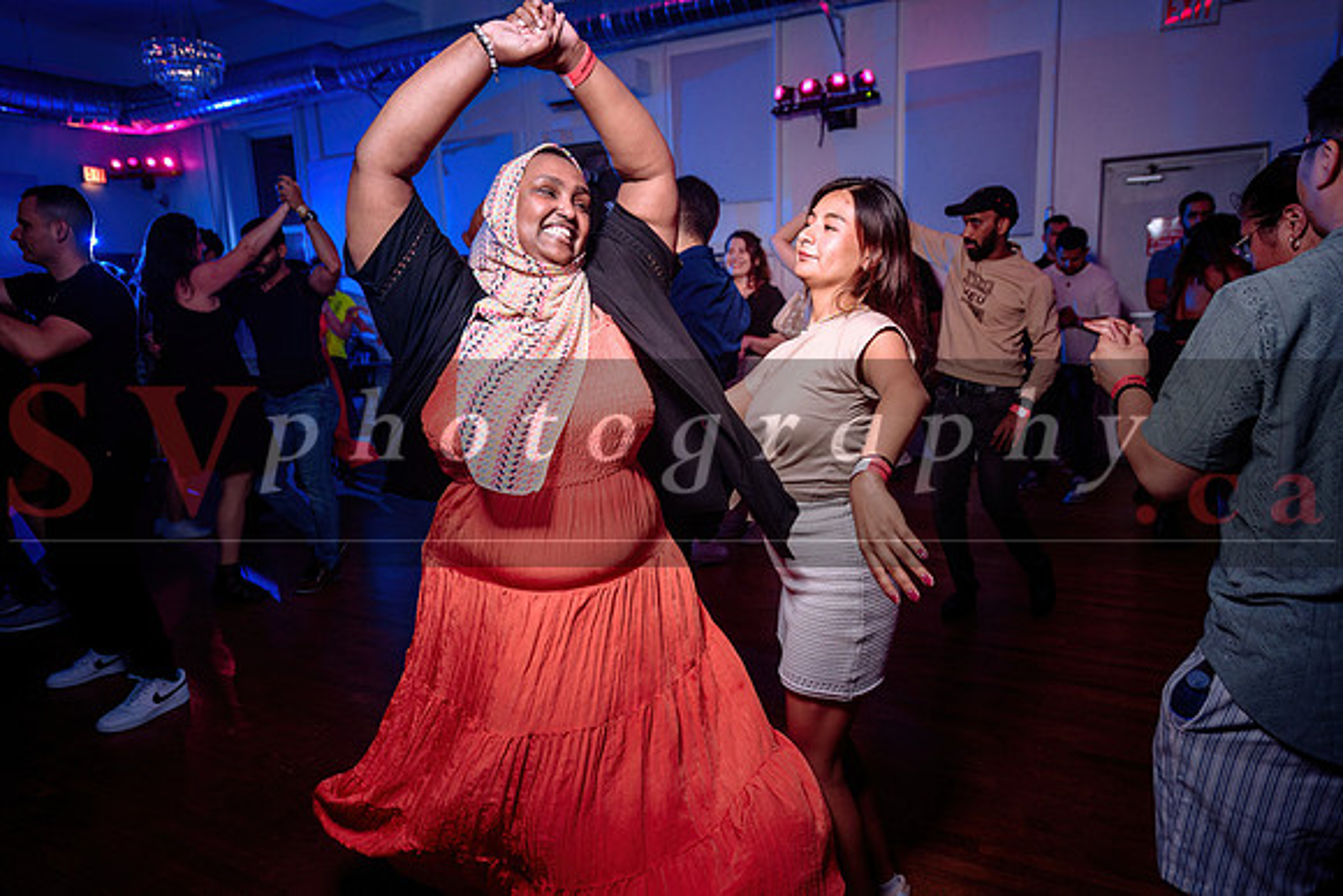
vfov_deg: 53.2
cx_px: 672
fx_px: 896
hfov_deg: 73.7
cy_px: 448
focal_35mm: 24
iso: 800
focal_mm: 24
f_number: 3.2
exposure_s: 1/50
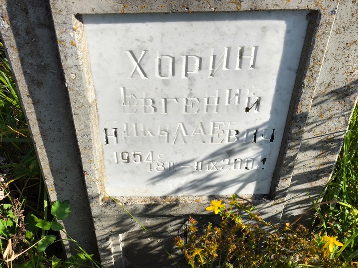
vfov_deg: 29.1
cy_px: 134
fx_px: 517
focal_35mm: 50
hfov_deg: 38.2
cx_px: 179
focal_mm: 4.71
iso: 50
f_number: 1.7
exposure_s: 1/877
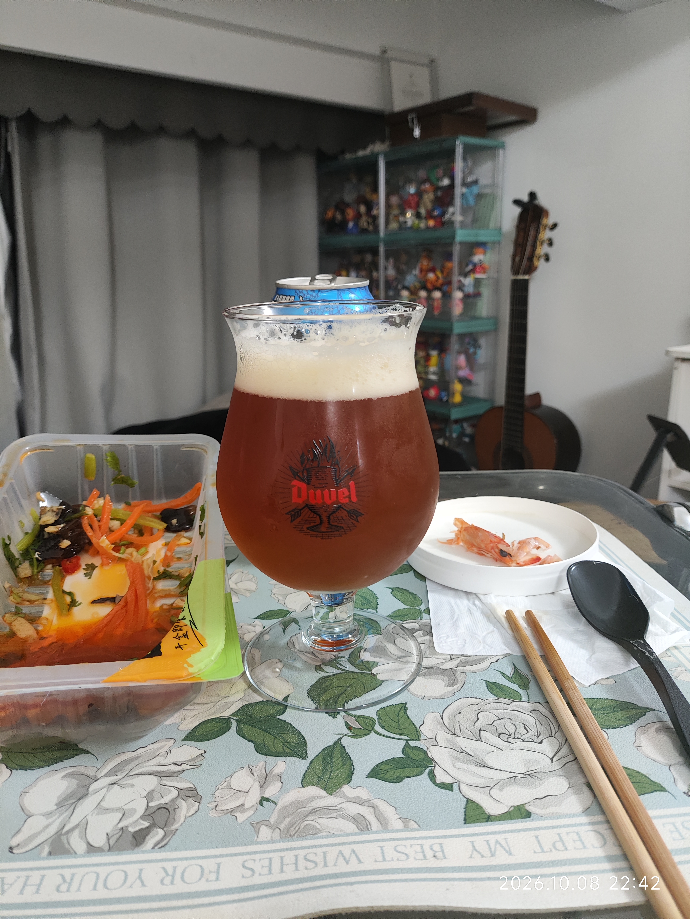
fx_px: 637
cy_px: 460
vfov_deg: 71.6
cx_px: 345
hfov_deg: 56.9
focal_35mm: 24
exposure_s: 1/25
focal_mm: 4.68
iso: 604
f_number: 1.8
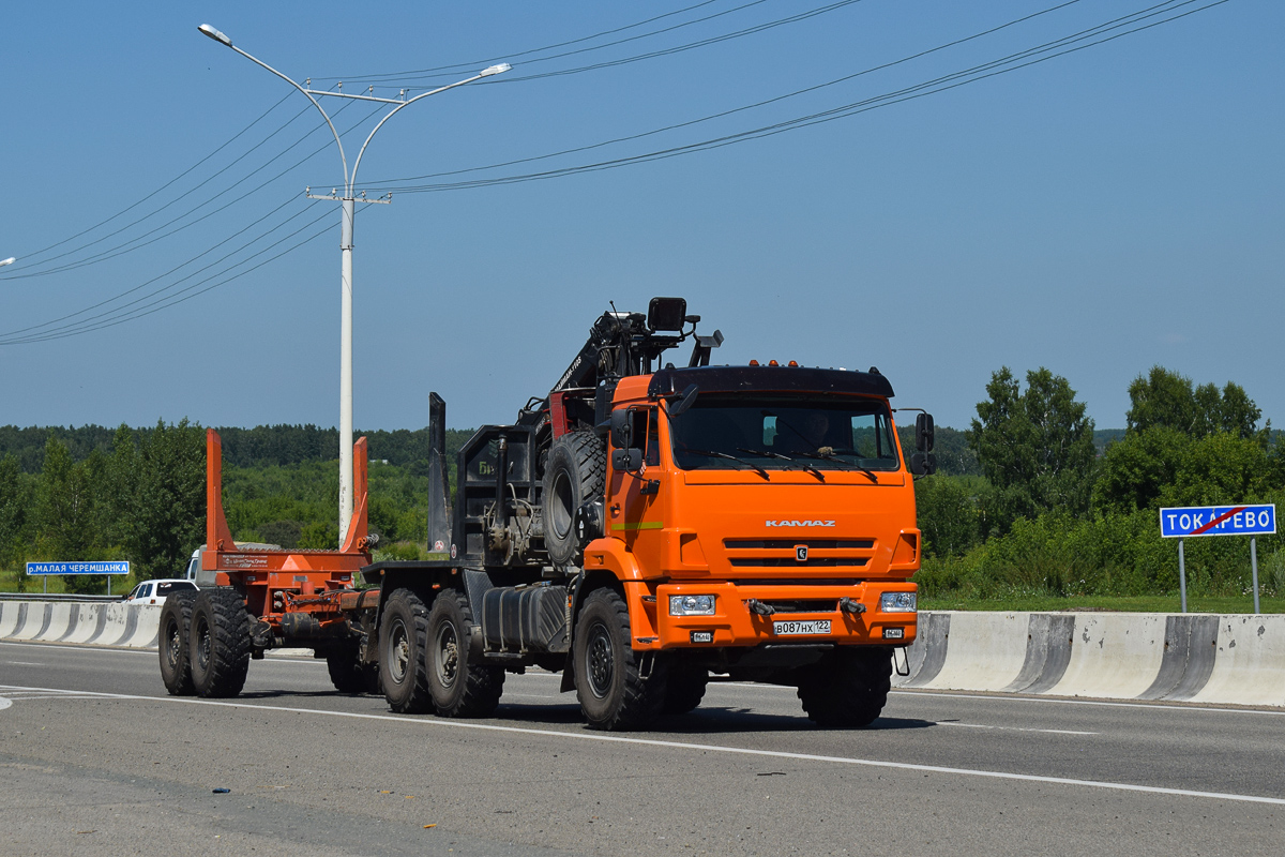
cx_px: 642
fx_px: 2945
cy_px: 428
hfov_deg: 24.6
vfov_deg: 16.6
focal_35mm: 82
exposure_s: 1/1600
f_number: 7.1
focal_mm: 55
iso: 200
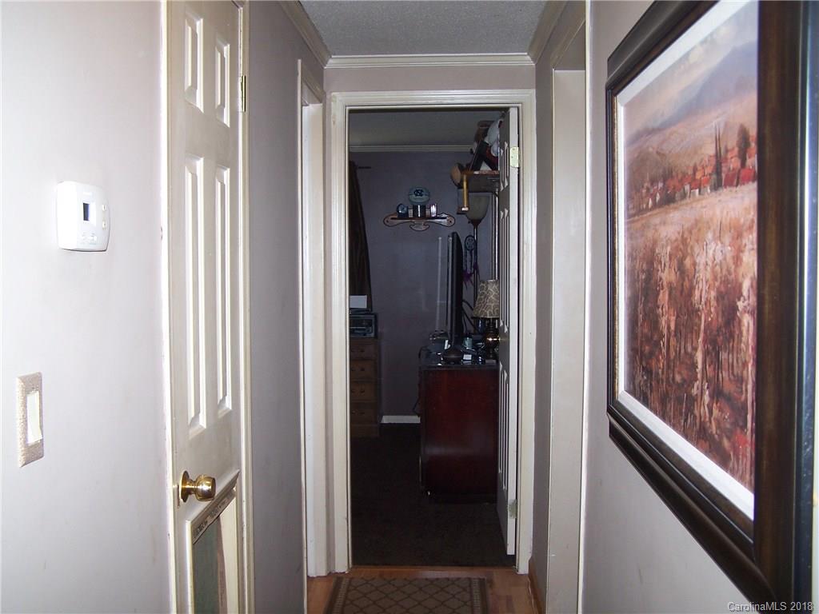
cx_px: 410
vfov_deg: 37.7
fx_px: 899
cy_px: 307
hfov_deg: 49.0
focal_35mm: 38
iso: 80
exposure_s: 1/60
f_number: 2.8
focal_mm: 6.3
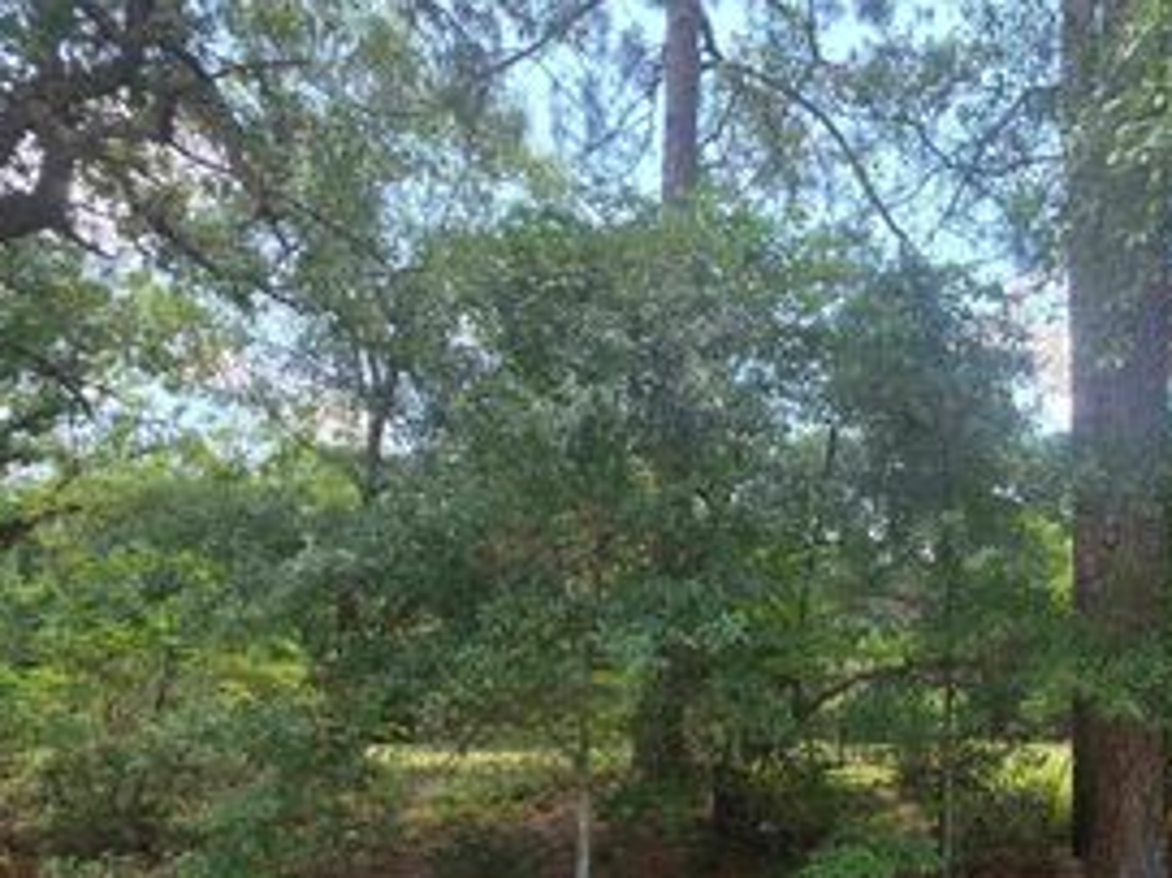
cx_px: 774
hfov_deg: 69.7
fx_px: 812
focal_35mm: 24
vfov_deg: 54.0
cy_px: 664
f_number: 1.9
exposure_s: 1/120
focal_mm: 2.2
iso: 20
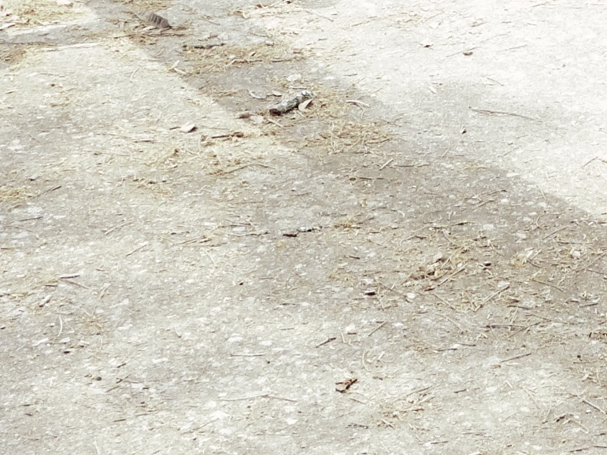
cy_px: -357
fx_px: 2647
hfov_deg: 12.2
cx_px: 1014
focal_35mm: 151
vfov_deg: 9.4
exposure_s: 1/640
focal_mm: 18
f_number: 10
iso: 1250
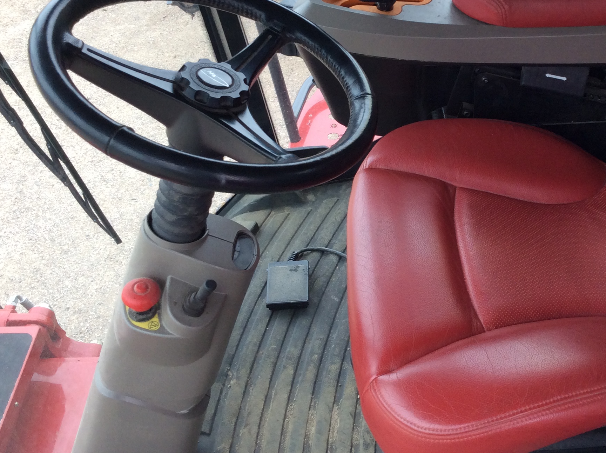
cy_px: 174
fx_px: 839
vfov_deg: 30.1
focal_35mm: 48
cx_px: 431
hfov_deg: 39.0
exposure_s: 1/120
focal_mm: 3.3
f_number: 2.4
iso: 40
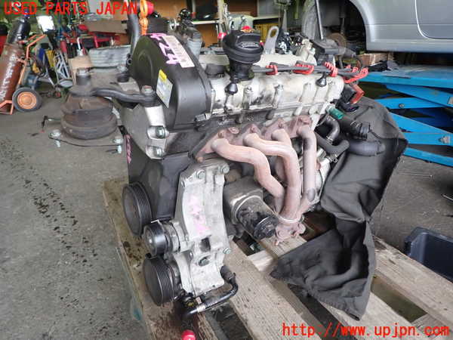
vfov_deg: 54.9
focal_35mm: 25
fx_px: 327
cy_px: 170
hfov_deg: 69.4
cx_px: 226
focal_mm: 4.5
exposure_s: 1/30
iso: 200
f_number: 2
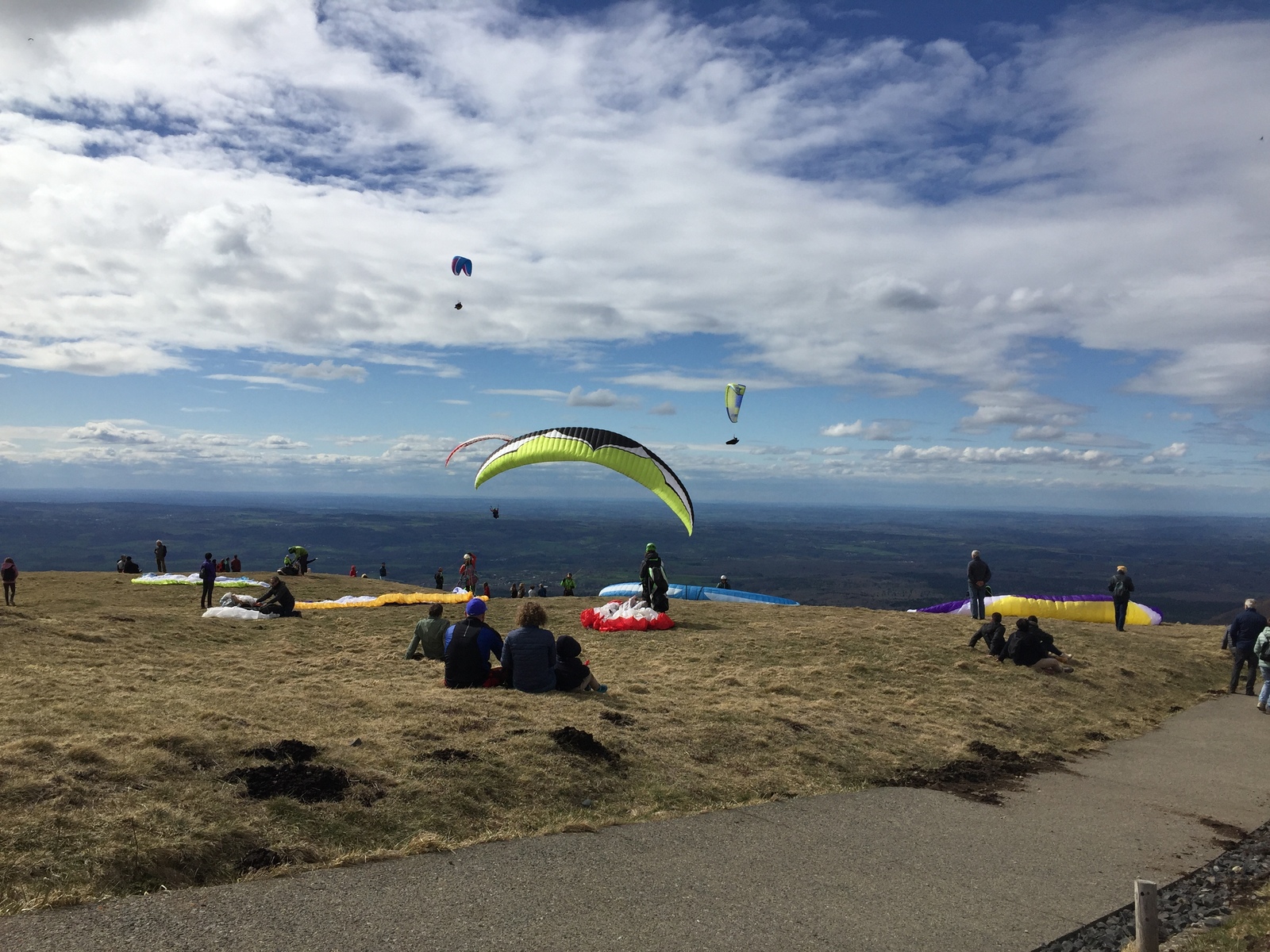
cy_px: 476
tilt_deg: -0.4
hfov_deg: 61.7
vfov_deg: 48.2
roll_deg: -0.6
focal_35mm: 29
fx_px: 1064
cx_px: 635
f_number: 2.2
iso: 32
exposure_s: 1/5650
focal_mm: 4.15
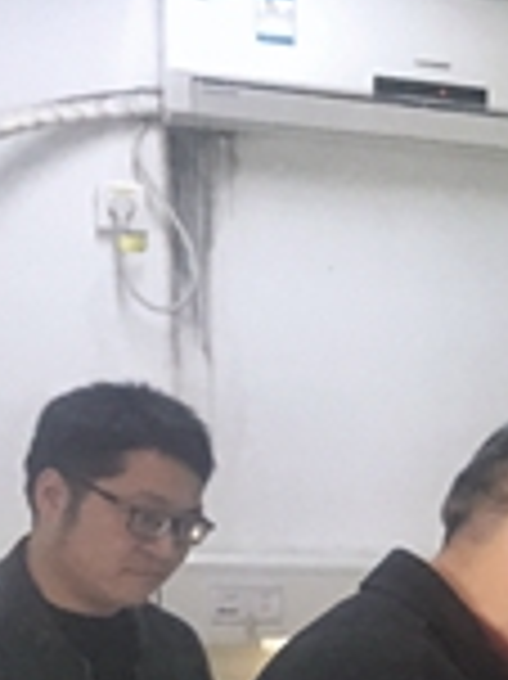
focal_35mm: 96
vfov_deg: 19.5
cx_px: 908
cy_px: 763
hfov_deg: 13.8
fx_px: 1881
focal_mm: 4.15
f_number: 2.2
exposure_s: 1/25
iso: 200
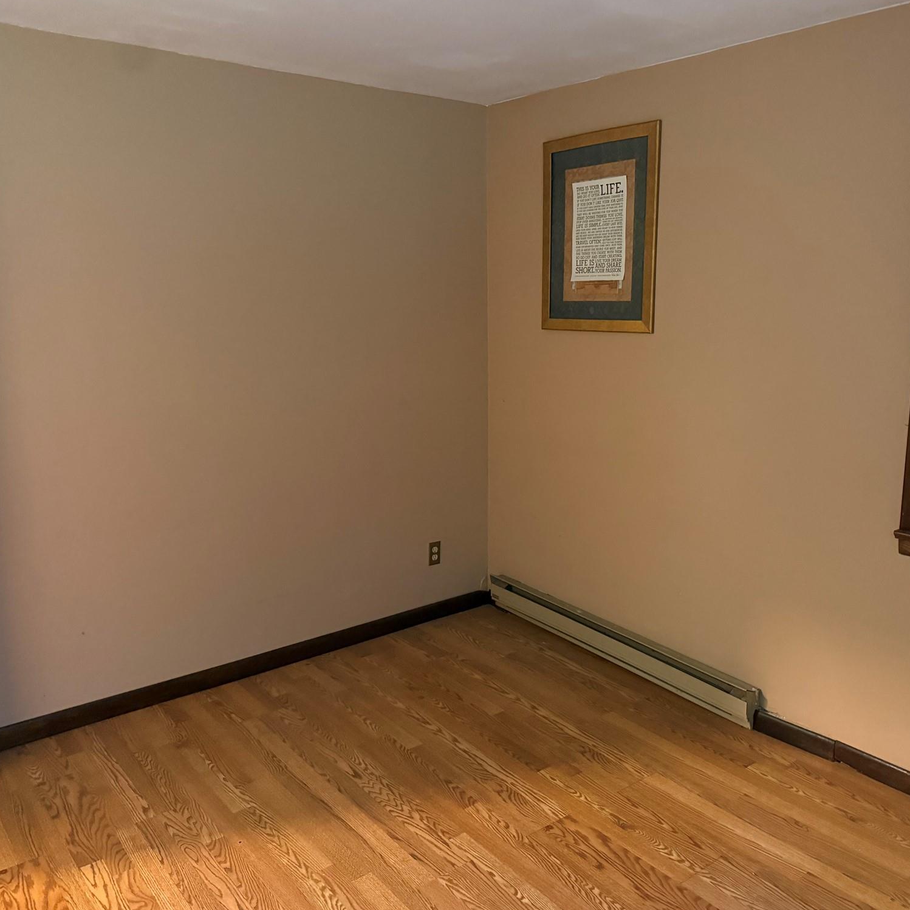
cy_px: 459
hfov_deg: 55.5
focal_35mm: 29
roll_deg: -1.2
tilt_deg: -10.7
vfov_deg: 55.6
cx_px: 510
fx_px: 863
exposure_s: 1/30
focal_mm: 6.76
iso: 1000
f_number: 1.78
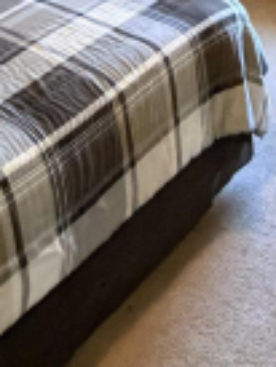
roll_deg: +2.3
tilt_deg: -14.5
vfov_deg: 23.8
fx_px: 722
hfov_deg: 21.6
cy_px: -151
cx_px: 166
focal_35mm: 68
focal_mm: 2.22
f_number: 2.2
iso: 1000
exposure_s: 1/60
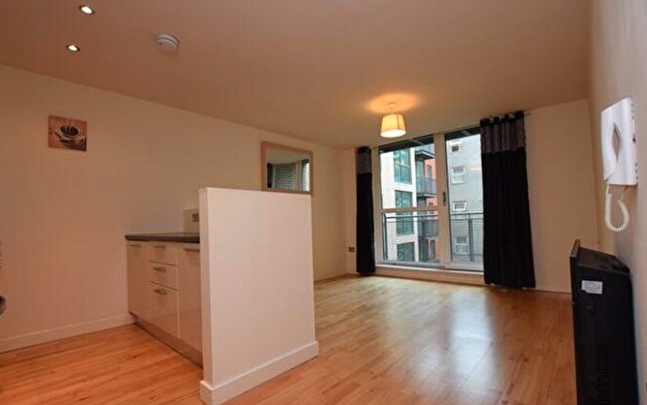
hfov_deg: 97.8
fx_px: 282
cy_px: 216
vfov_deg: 71.2
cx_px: 318
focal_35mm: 16
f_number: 5
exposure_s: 1/100
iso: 800
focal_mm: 10
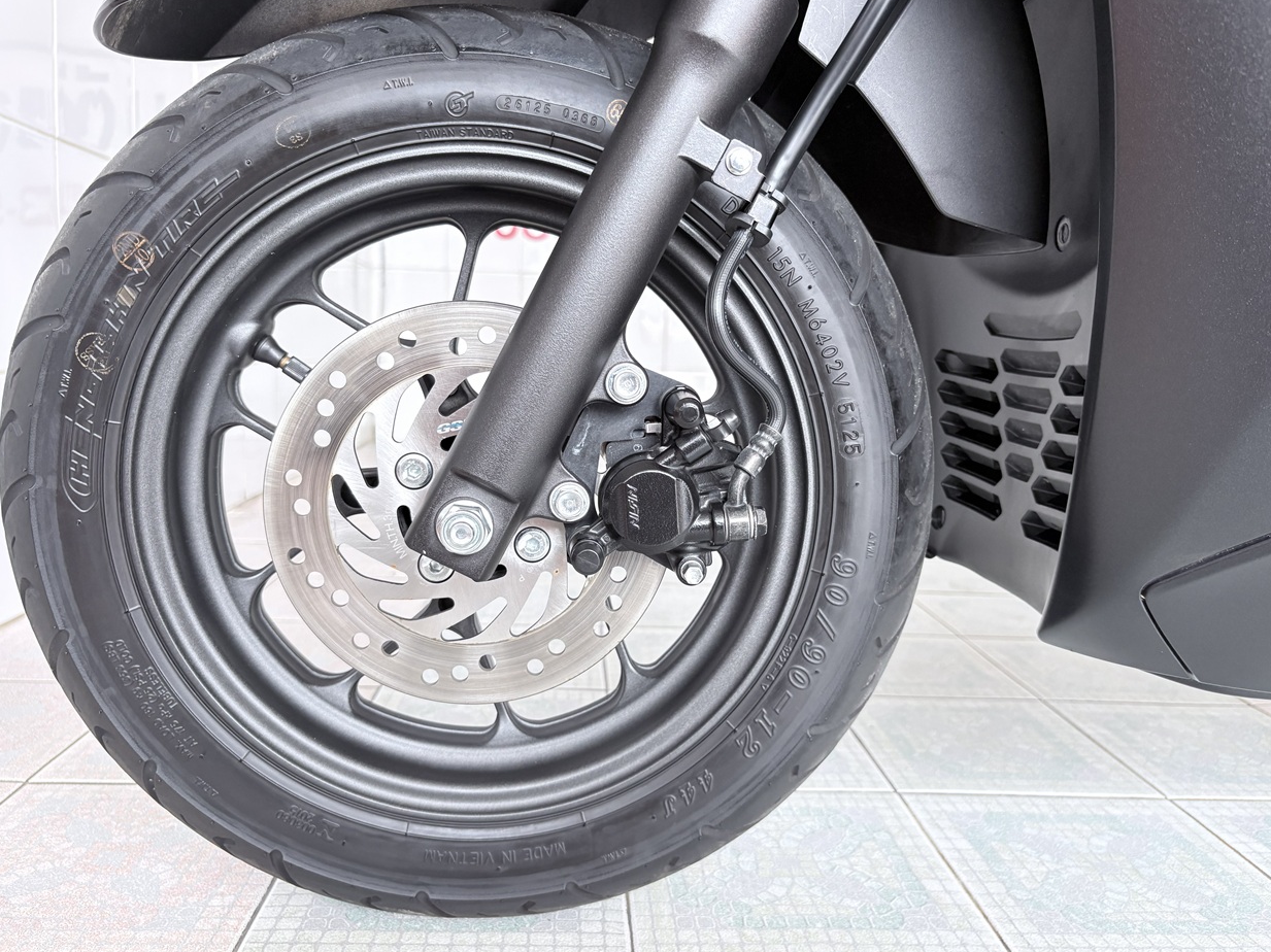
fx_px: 991
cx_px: 627
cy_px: 473
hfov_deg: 65.3
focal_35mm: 27
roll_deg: -1.2
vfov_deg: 51.3
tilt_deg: -6.9
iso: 125
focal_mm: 5.96
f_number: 1.6
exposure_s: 1/113
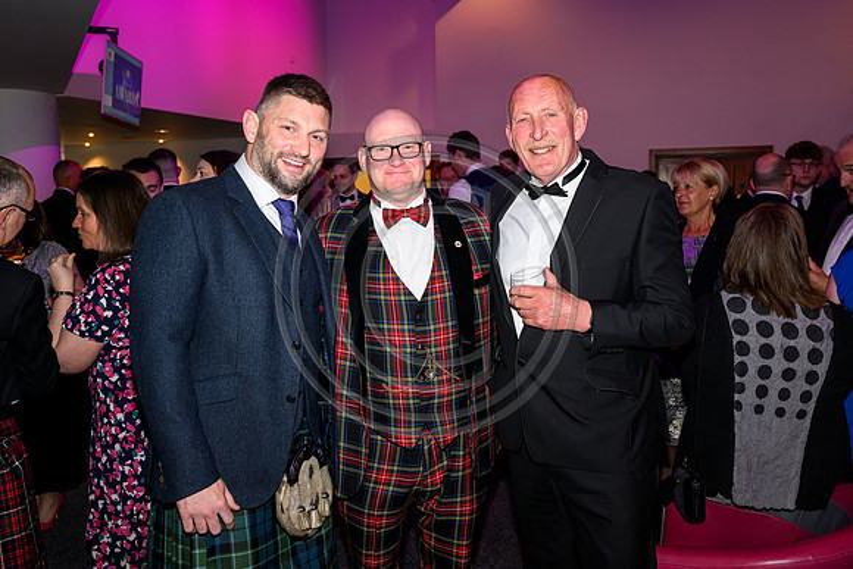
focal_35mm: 35
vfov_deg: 37.9
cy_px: 284
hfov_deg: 54.4
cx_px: 426
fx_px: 829
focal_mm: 35
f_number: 5.6
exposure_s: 1/160
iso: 2500
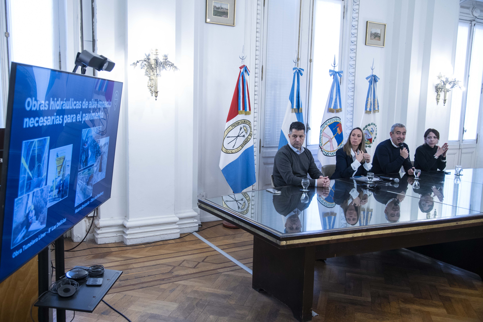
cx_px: 242
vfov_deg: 43.6
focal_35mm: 30
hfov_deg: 62.0
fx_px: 402
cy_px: 161
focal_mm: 30
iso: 2000
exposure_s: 1/80
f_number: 4
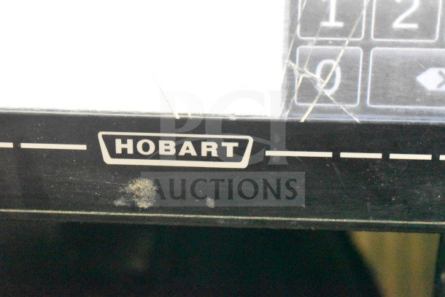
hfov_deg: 24.6
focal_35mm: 82
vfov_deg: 16.6
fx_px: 1020
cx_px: 222
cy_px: 148
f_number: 5.6
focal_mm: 55
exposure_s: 1/40
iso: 25600
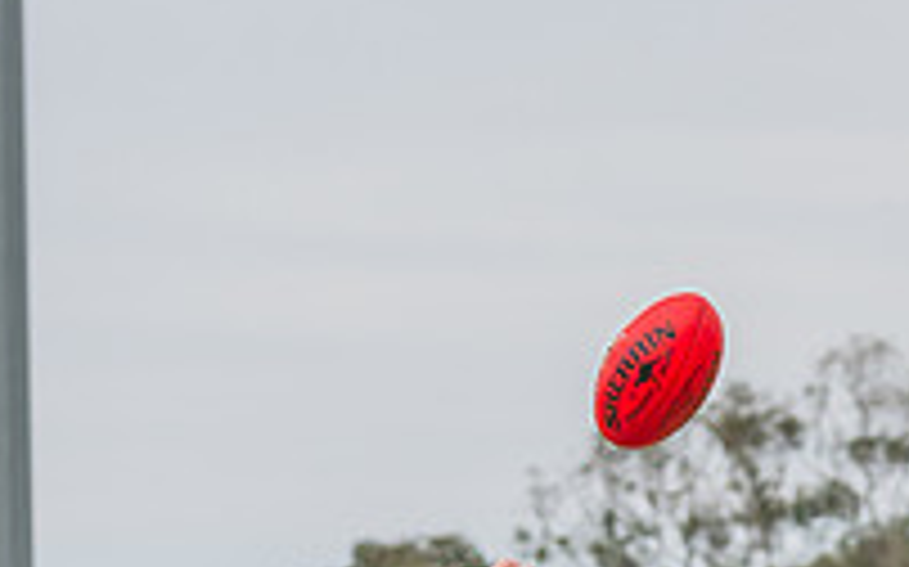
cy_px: 808
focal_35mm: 687
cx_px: 364
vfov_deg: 1.9
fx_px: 17010
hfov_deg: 3.1
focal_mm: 170
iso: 800
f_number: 10
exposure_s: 1/1250
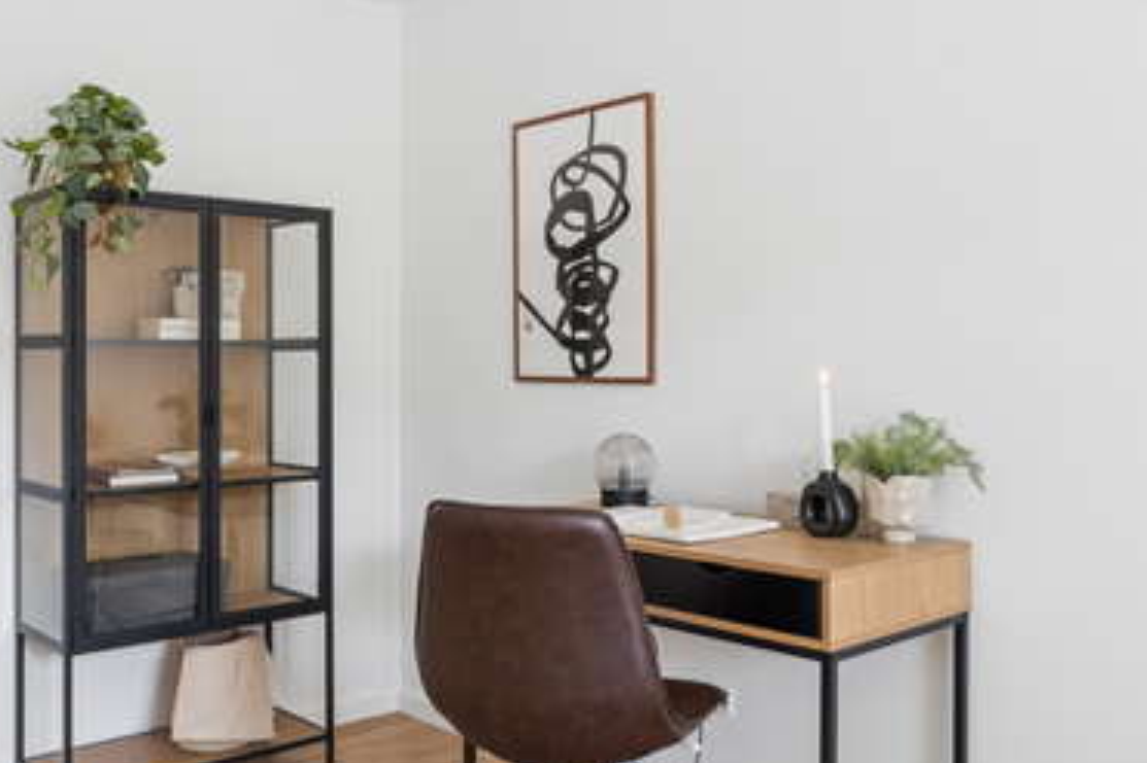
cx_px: 550
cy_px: 402
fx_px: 1083
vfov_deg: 38.8
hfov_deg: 55.8
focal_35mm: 34
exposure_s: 1/20
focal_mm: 20
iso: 200
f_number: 8
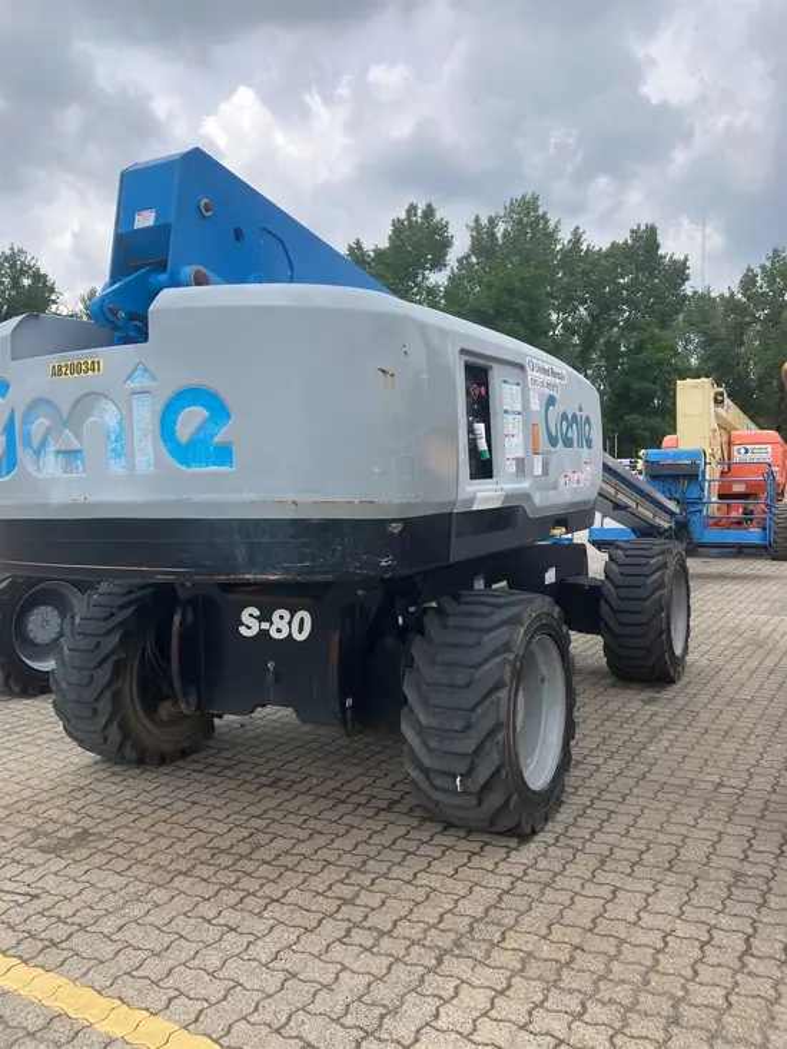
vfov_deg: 63.4
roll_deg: +1.0
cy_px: 524
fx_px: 849
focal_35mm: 28
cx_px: 394
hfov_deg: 49.8
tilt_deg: -5.1
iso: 32
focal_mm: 3.99
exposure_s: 1/1279
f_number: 1.8
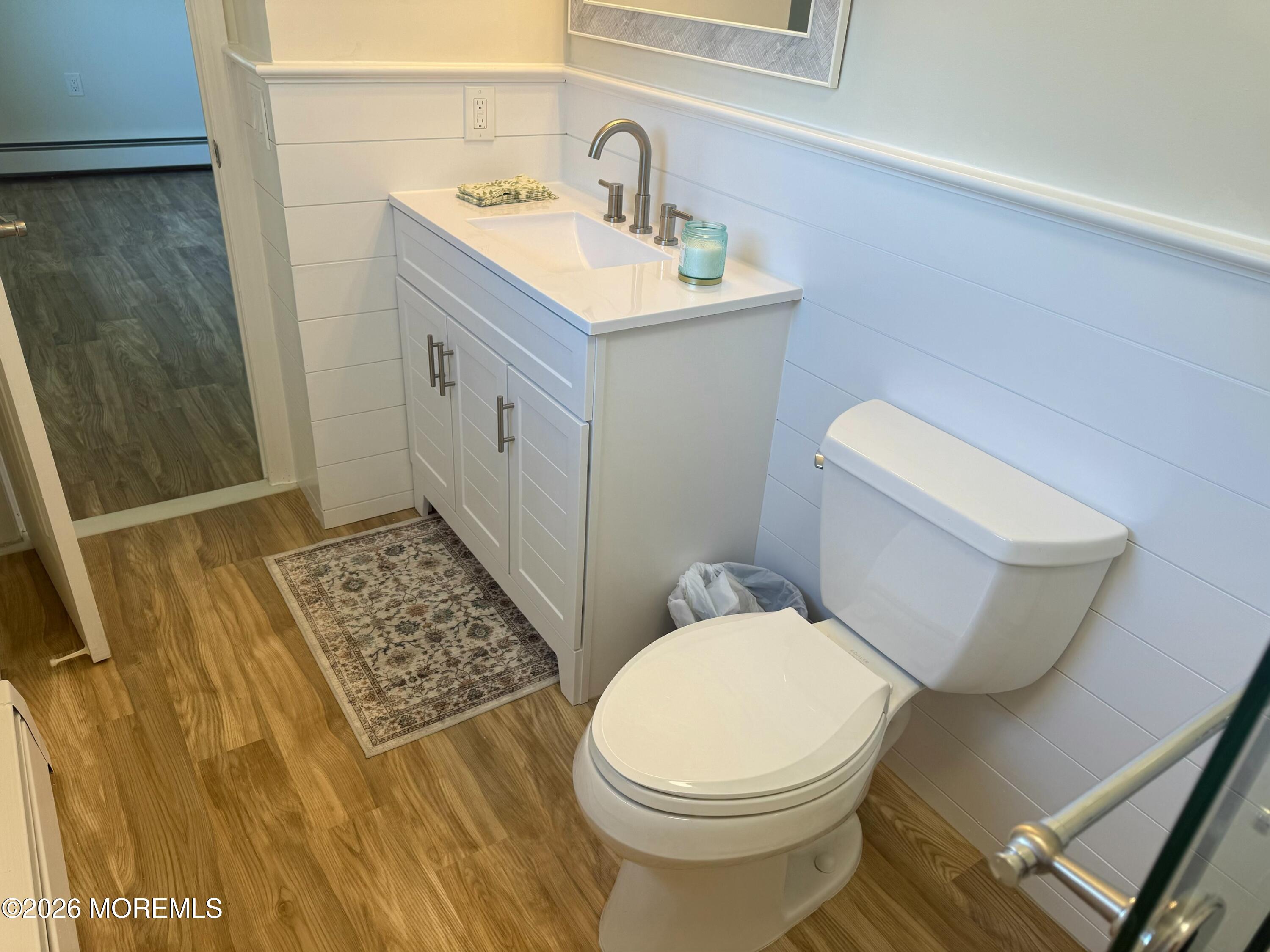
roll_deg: -3.9
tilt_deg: -29.3
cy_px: 476
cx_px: 635
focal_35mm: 24
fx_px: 881
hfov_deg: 71.6
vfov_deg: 56.8
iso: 64
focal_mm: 6.76
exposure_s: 1/151
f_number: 1.78
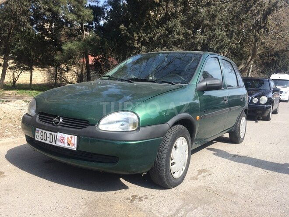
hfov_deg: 61.7
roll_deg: -3.2
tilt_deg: -2.9
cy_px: 108
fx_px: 242
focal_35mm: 29
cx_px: 144
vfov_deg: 48.2
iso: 32
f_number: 2.2
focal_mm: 4.15
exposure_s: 1/1140
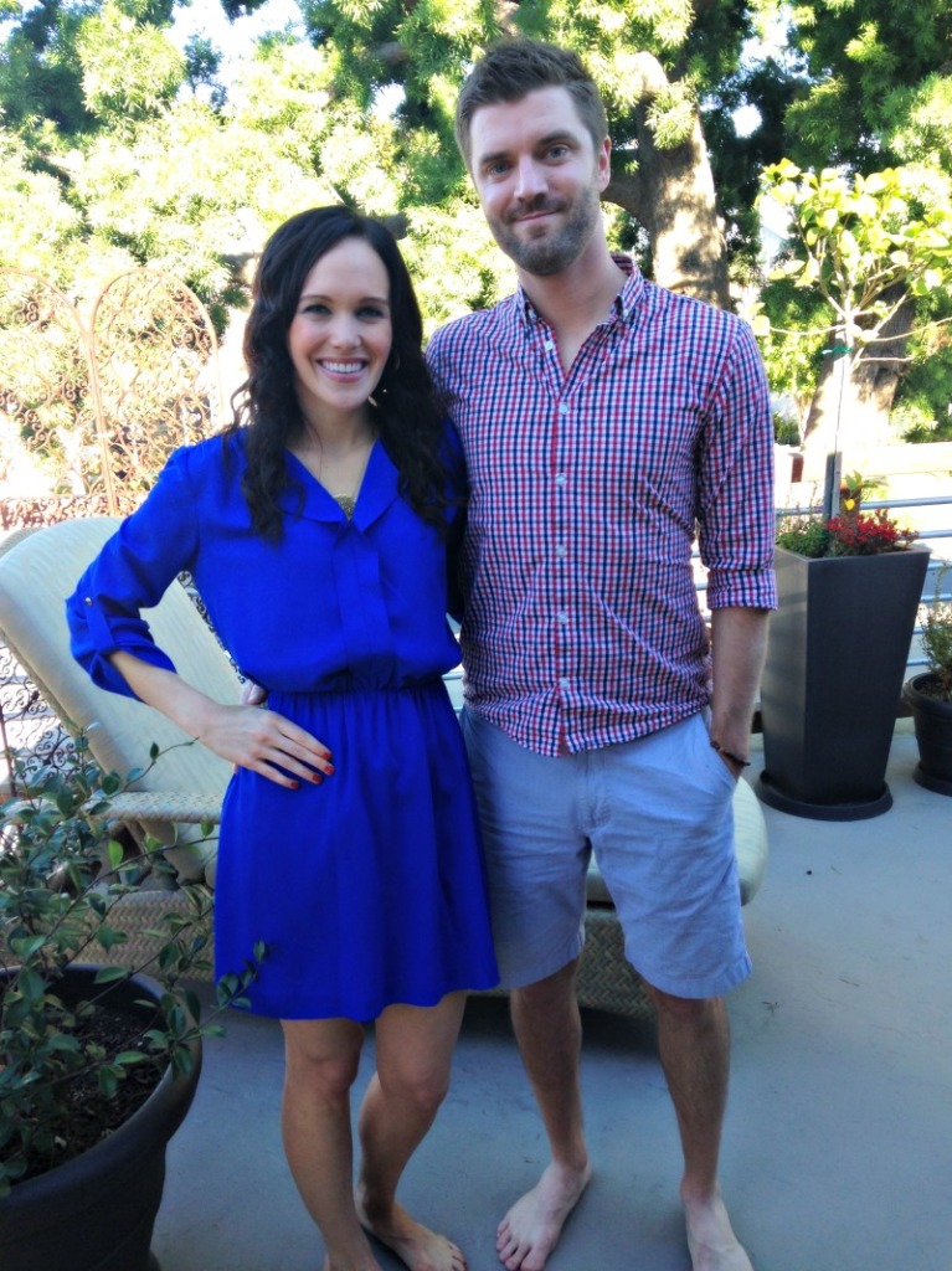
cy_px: 636
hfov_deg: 42.9
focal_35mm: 33
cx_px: 476
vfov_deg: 55.4
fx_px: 1211
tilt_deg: -17.3
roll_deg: +0.3
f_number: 2.4
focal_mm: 4.12
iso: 50
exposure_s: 1/129
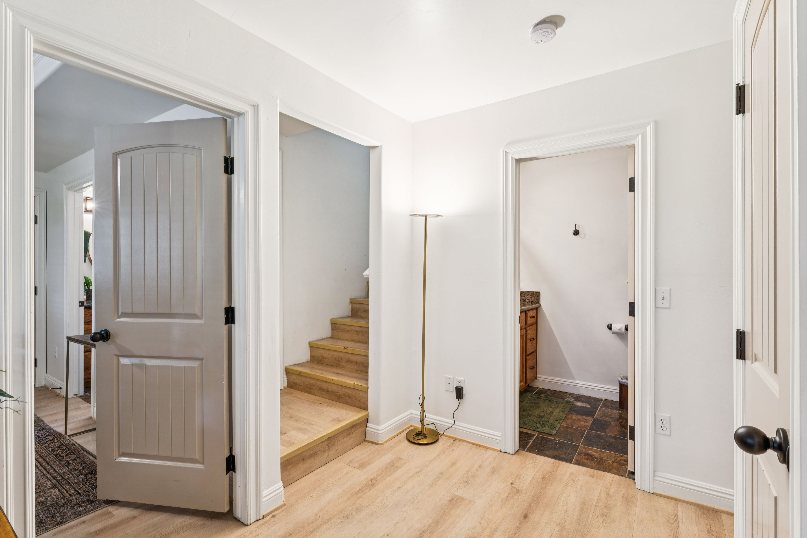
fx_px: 381
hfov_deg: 93.3
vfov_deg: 70.5
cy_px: 269
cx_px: 404
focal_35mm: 17
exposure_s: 1.3
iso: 100
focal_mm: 17
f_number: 13
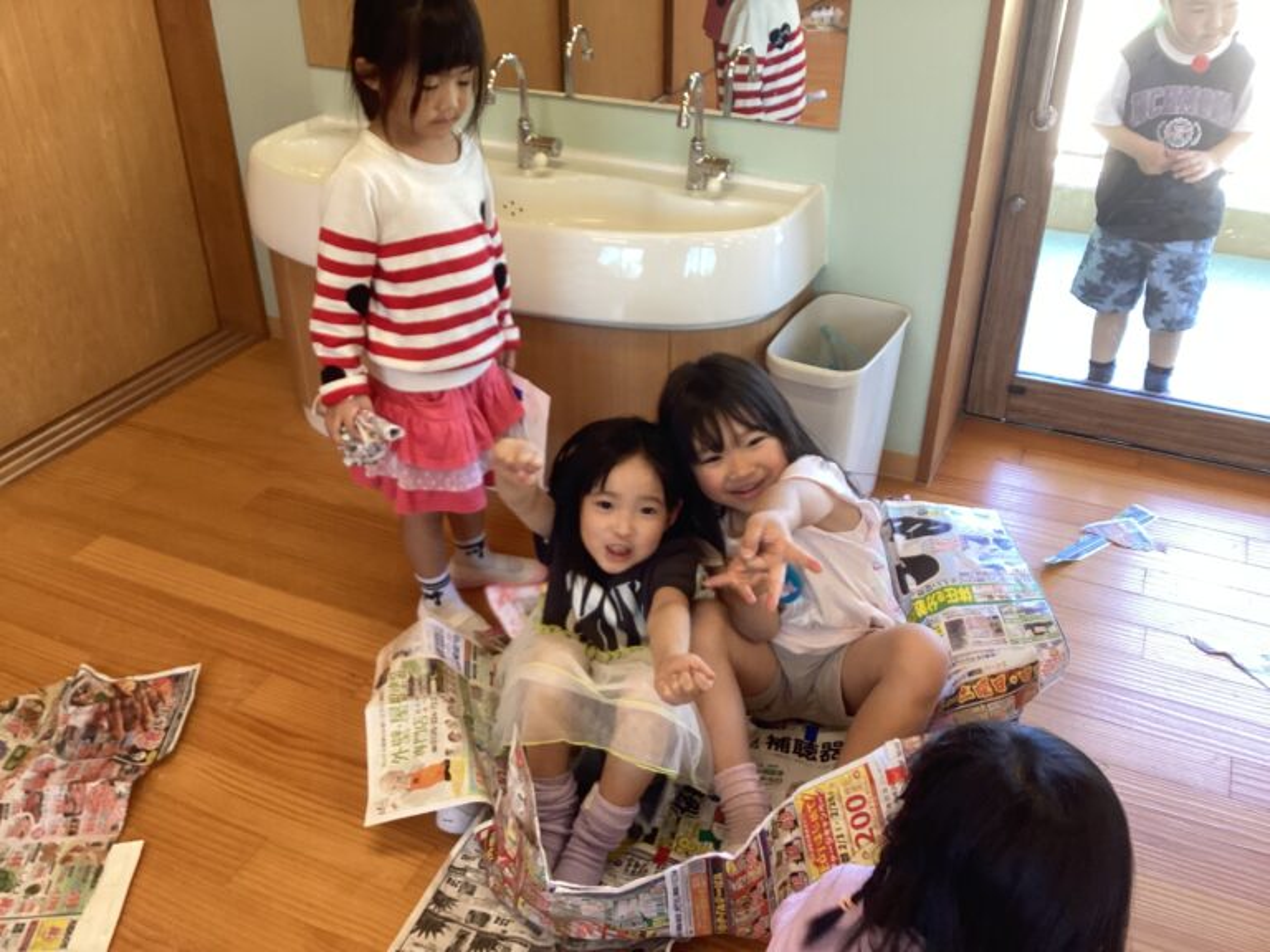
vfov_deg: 45.4
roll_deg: -1.3
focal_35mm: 31
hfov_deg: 58.4
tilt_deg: -31.4
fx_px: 1137
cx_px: 635
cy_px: 476
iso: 80
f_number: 2.4
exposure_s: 1/60
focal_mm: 3.3
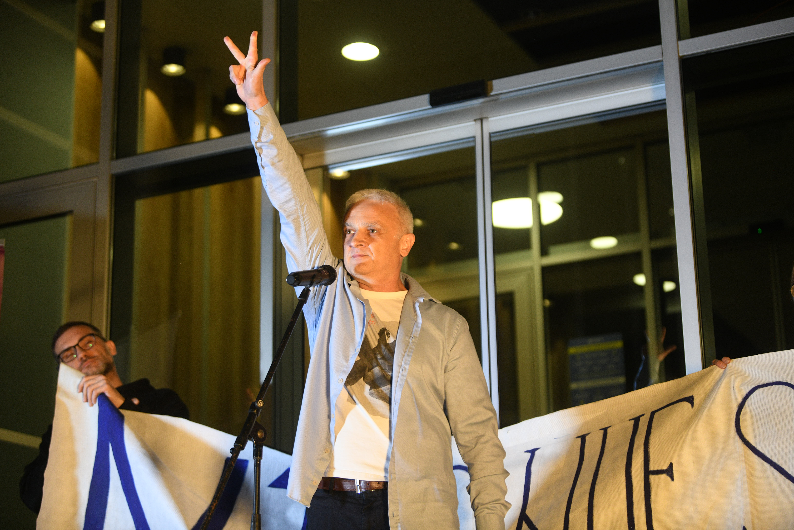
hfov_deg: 28.8
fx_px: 1544
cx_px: 397
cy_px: 265
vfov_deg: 19.5
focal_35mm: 70
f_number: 2.8
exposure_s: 1/200
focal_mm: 70
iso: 1250
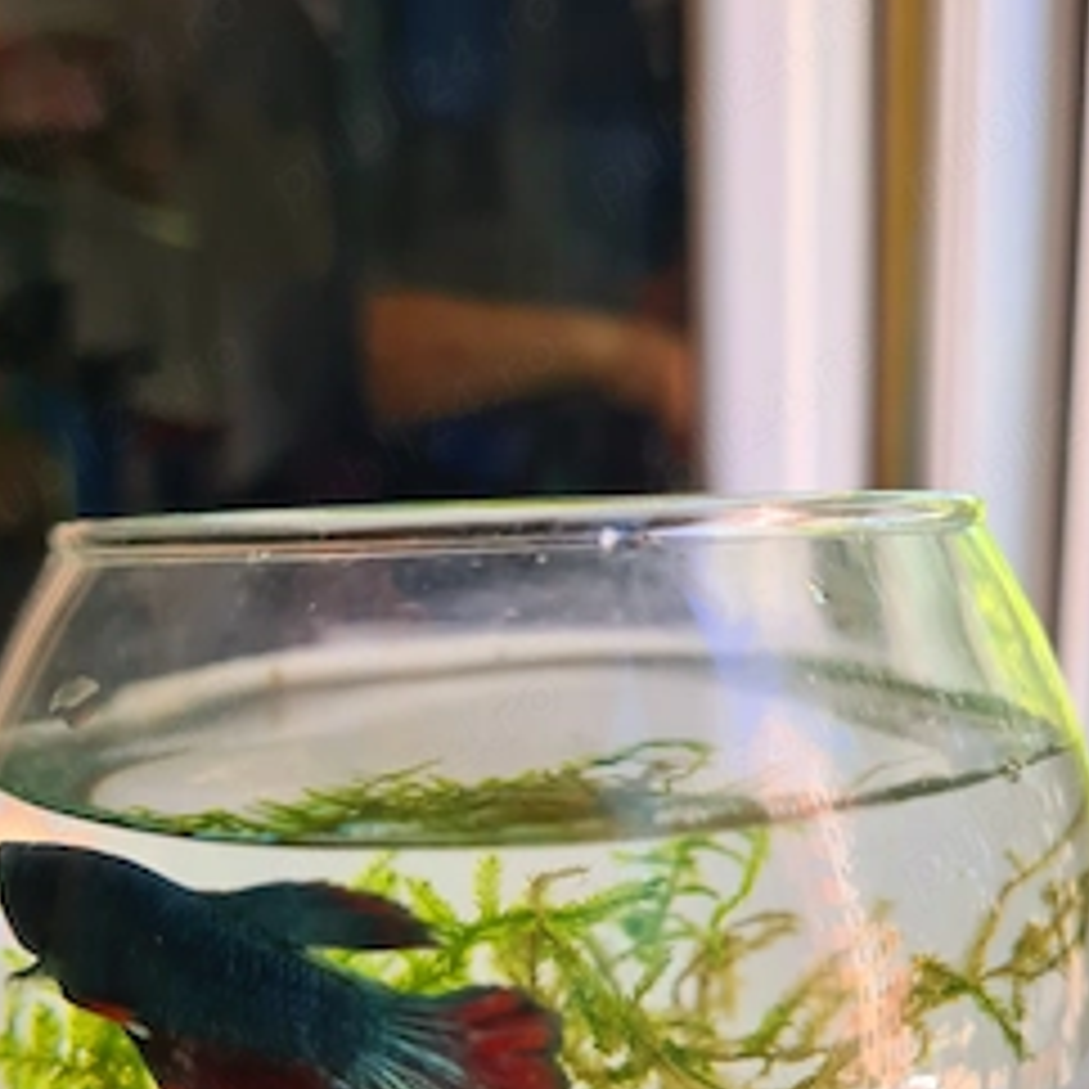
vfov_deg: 42.1
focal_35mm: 38
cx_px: 572
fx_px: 1353
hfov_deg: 43.8
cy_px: 860
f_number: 1.8
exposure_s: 1/100
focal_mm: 5.4
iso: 80
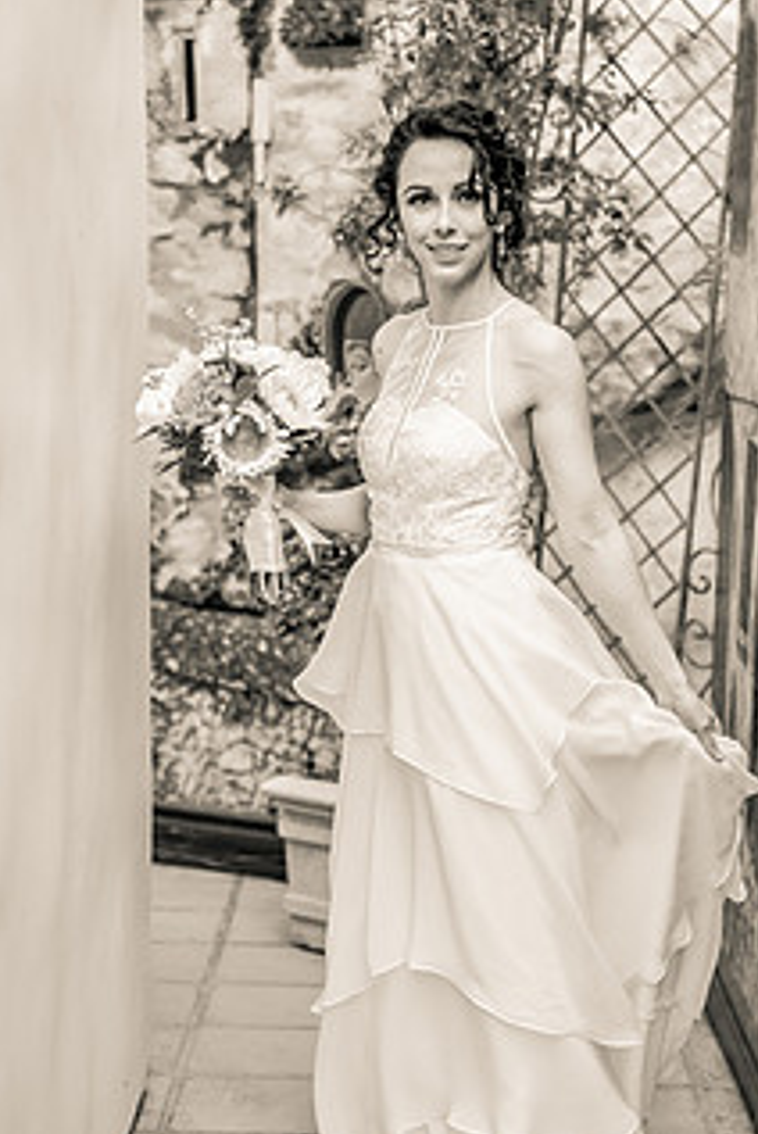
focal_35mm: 78
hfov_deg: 17.5
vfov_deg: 26.0
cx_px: 472
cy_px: 590
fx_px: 2458
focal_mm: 55
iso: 320
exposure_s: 1/500
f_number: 2.5
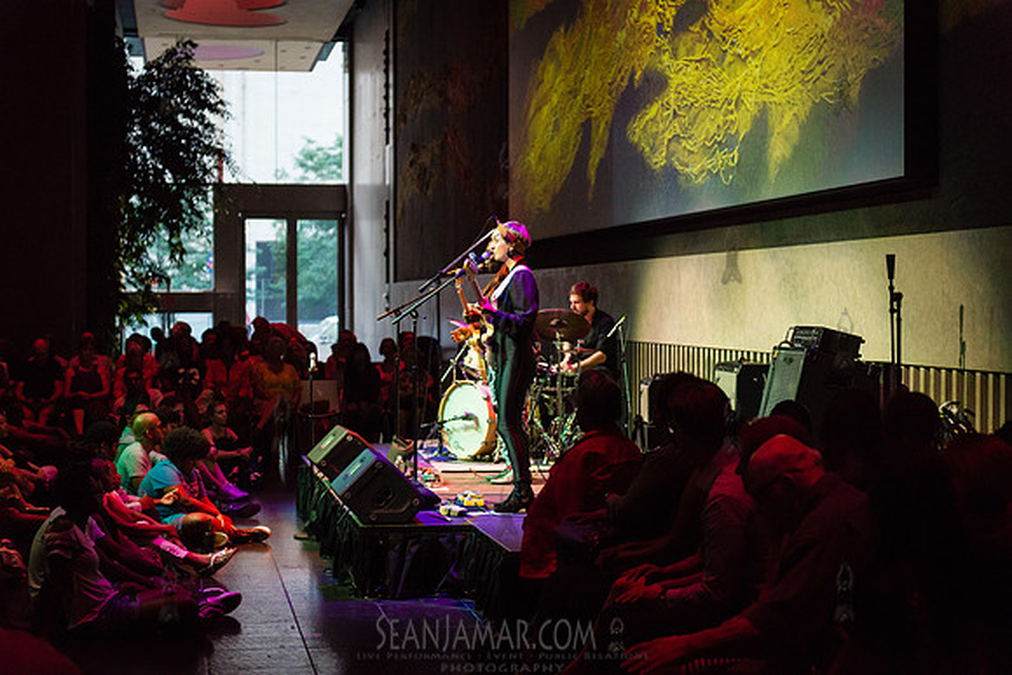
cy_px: 338
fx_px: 1968
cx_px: 506
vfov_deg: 19.5
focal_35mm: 70
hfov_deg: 28.8
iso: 3200
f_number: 2.8
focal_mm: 70
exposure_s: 1/500
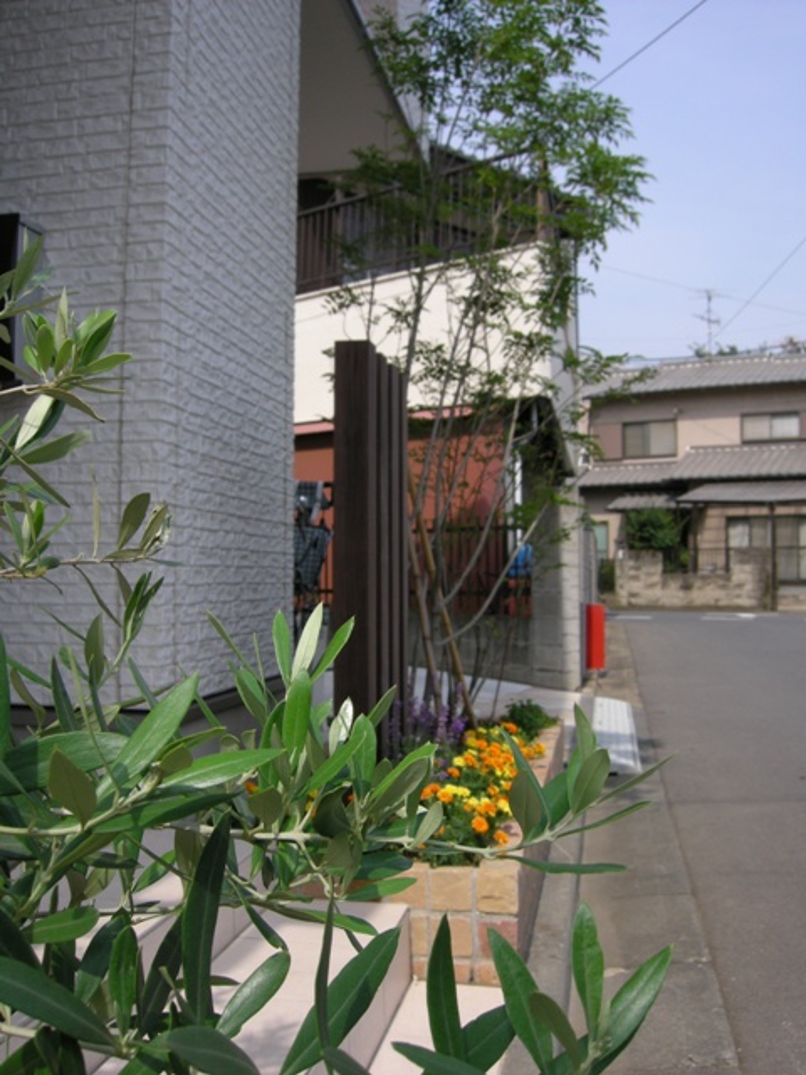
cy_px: 538
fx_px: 1118
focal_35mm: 36
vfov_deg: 51.4
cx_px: 403
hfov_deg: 39.7
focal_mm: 7.5
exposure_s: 1/250
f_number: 4.8
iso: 64
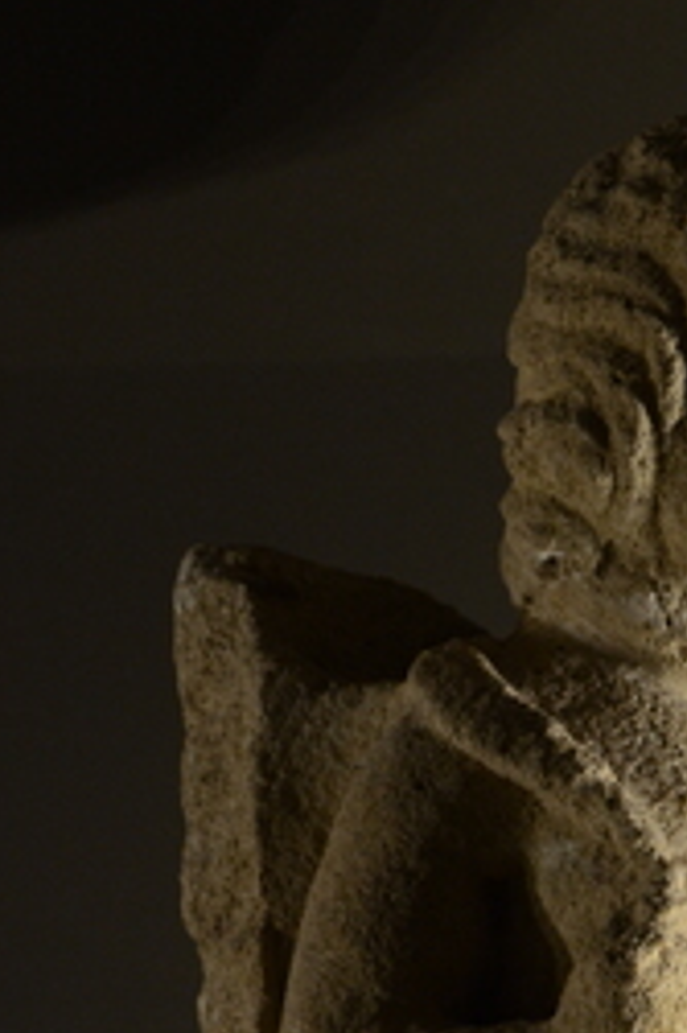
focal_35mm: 103
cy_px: 1210
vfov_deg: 18.8
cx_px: 683
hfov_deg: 13.1
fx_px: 2952
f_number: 4.5
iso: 1000
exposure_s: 1/100
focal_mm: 26
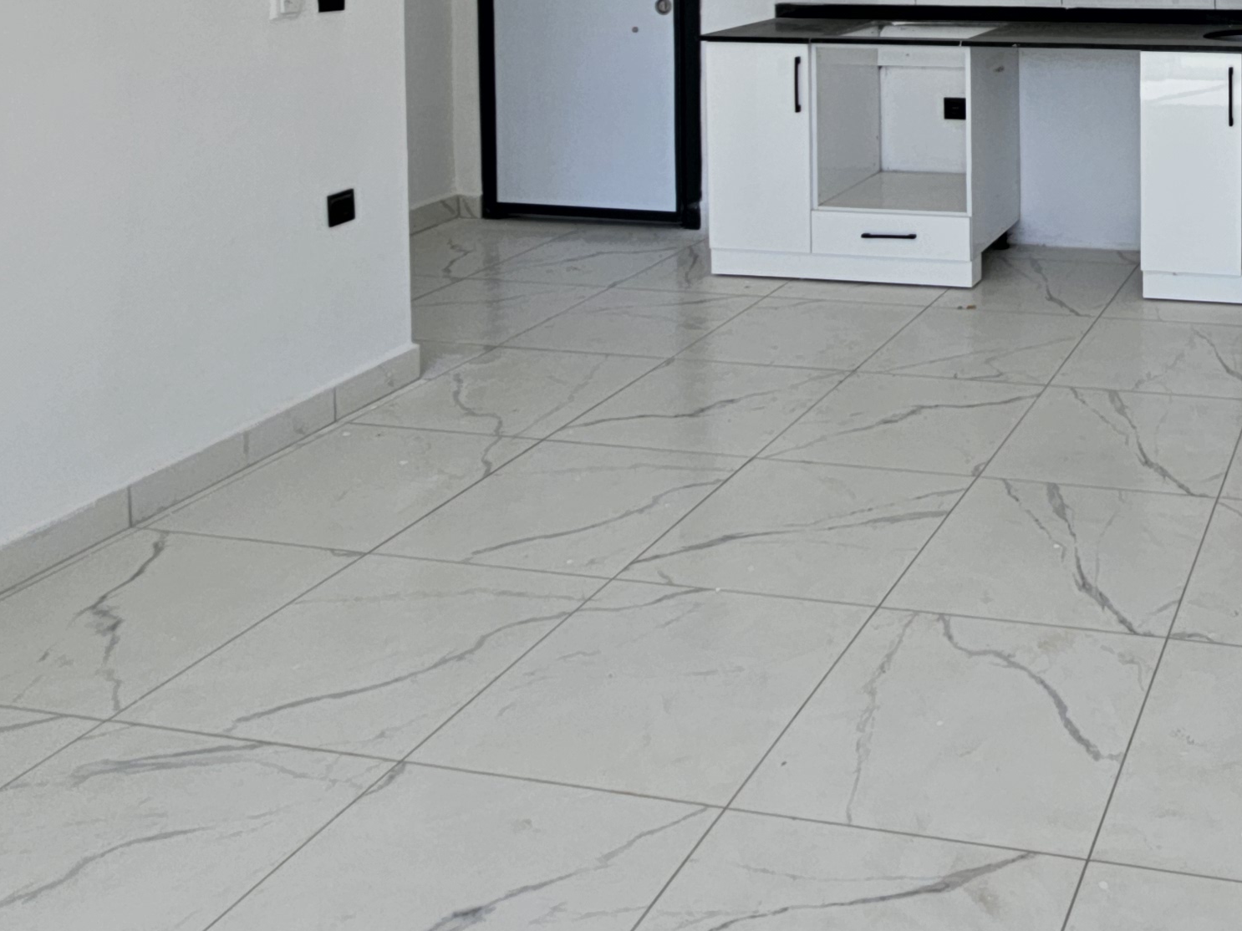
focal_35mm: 35
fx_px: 1256
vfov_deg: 34.9
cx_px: 1173
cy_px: -98
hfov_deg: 46.2
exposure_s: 1/927
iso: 50
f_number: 2.2
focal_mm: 2.2
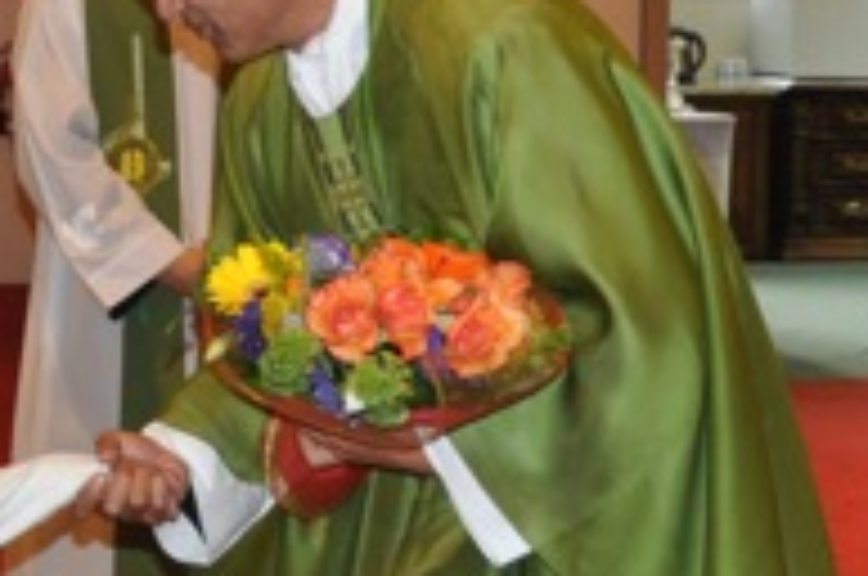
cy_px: 173
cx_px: 27
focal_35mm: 139
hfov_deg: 14.6
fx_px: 3346
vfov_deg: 9.8
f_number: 4.5
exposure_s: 1/60
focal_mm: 28
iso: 800
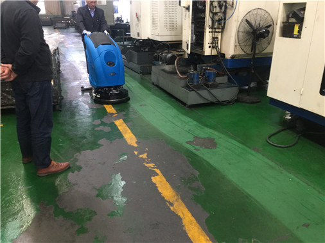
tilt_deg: -21.2
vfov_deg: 48.2
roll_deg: +0.3
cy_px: 122
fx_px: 272
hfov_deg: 61.7
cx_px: 162
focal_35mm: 29
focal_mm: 4.15
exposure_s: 1/17
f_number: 2.2
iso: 200
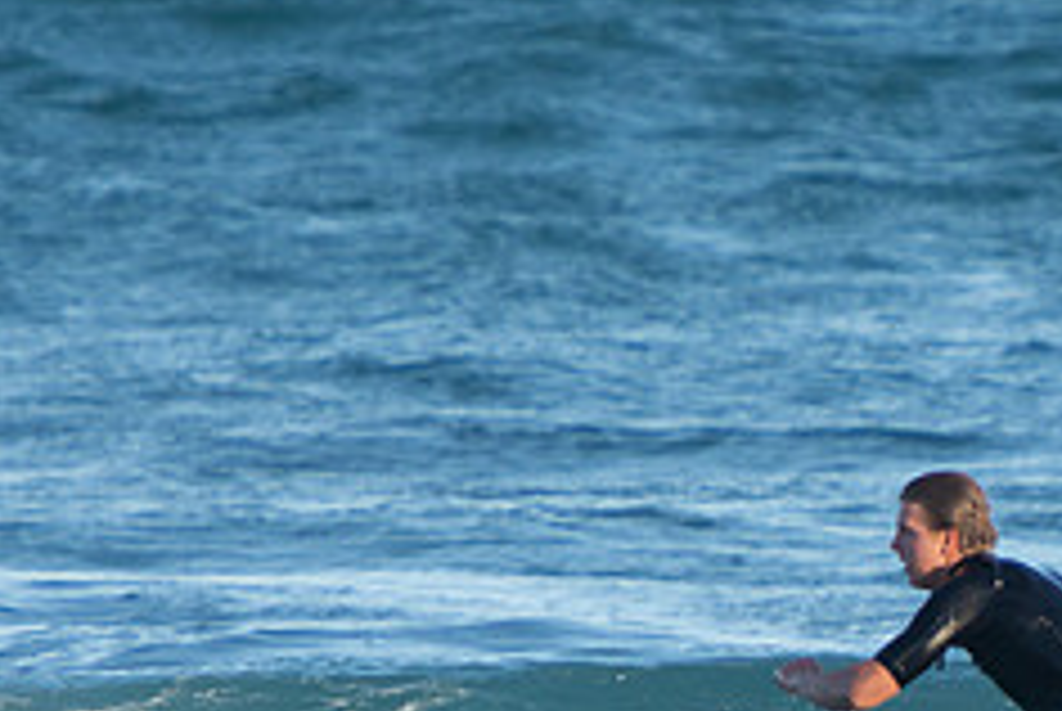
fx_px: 34794
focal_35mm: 1178
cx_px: 1120
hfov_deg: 1.7
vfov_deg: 1.2
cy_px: 839
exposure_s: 1/640
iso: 360
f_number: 5.6
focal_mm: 320
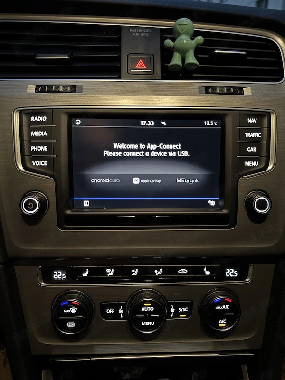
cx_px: 142
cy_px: 190
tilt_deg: -22.5
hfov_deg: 56.8
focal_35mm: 24
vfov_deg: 71.6
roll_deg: +0.0
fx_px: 263
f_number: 1.78
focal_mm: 6.76
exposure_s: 1/15
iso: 1600
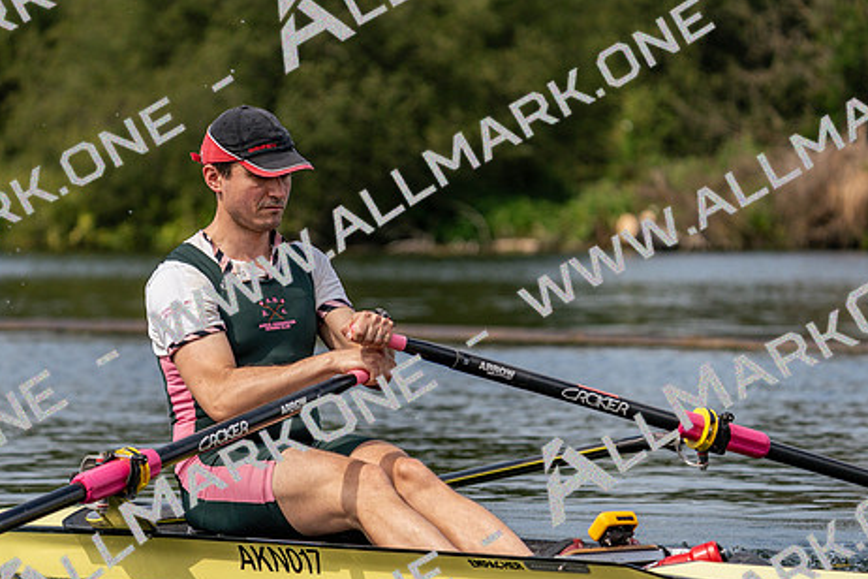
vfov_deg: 5.5
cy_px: 349
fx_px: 6051
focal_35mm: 251
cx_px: 381
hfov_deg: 8.2
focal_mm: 200
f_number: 5.6
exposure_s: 1/1600
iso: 250
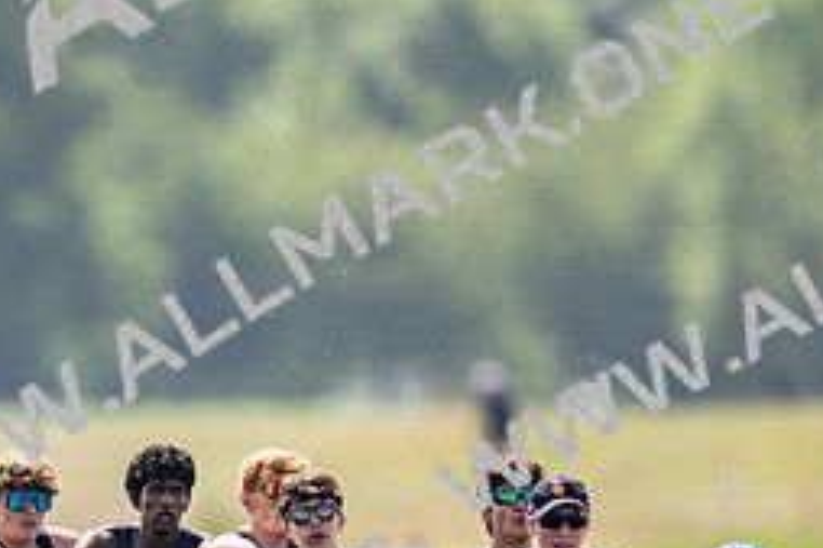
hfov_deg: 1.0
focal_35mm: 2058
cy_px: 567
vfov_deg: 0.7
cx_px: 198
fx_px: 47016
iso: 140
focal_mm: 600
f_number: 4
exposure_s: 1/2500
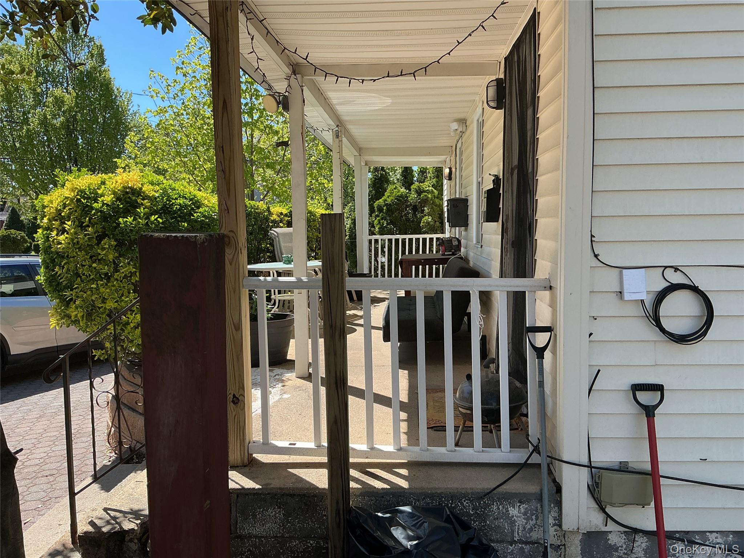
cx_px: 372
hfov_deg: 61.7
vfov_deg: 48.2
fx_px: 623
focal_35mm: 29
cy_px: 279
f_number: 1.8
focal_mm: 3
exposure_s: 1/534
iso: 25
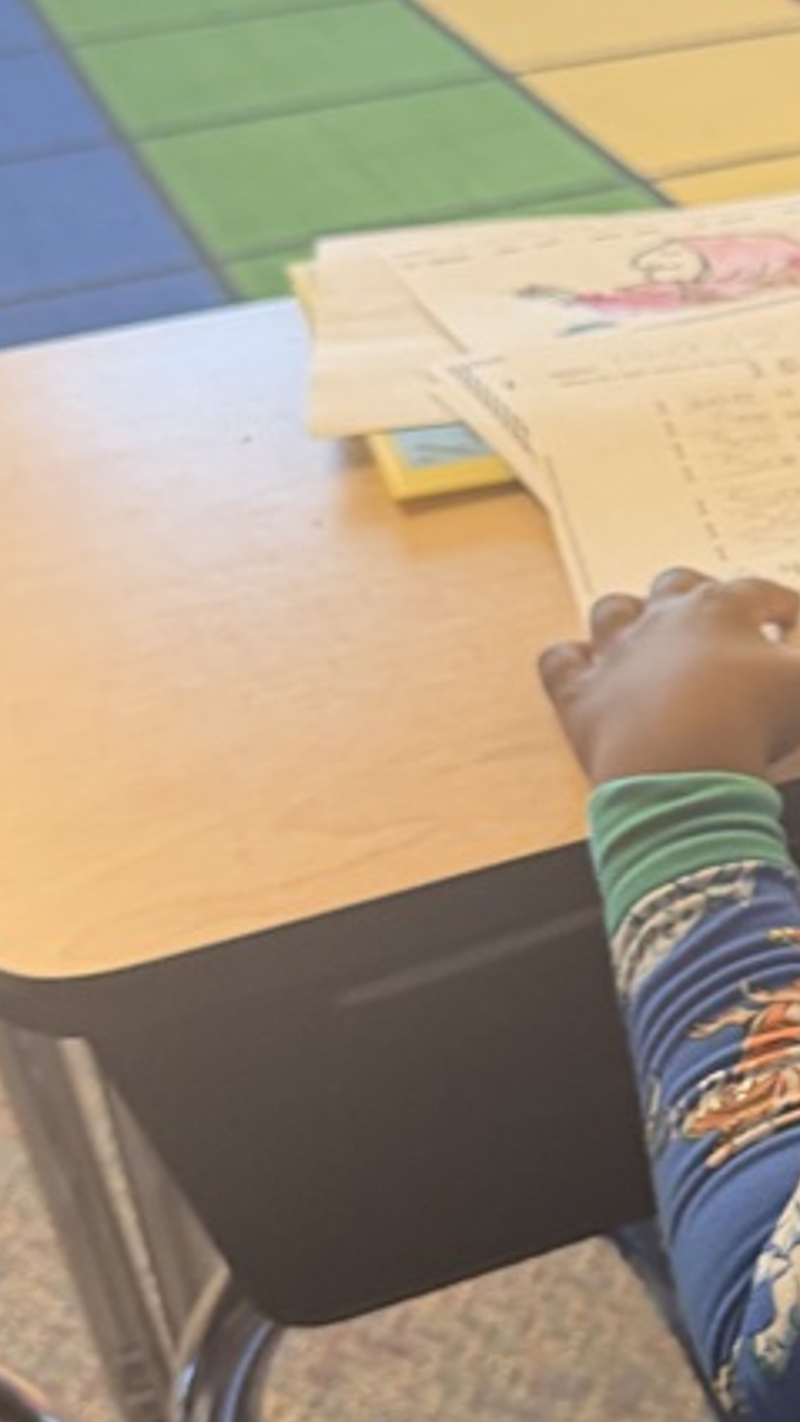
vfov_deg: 33.3
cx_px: 1238
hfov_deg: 17.1
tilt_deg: -28.7
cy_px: 656
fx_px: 2376
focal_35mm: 63
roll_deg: +1.7
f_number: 1.78
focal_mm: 6.76
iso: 250
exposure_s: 1/60
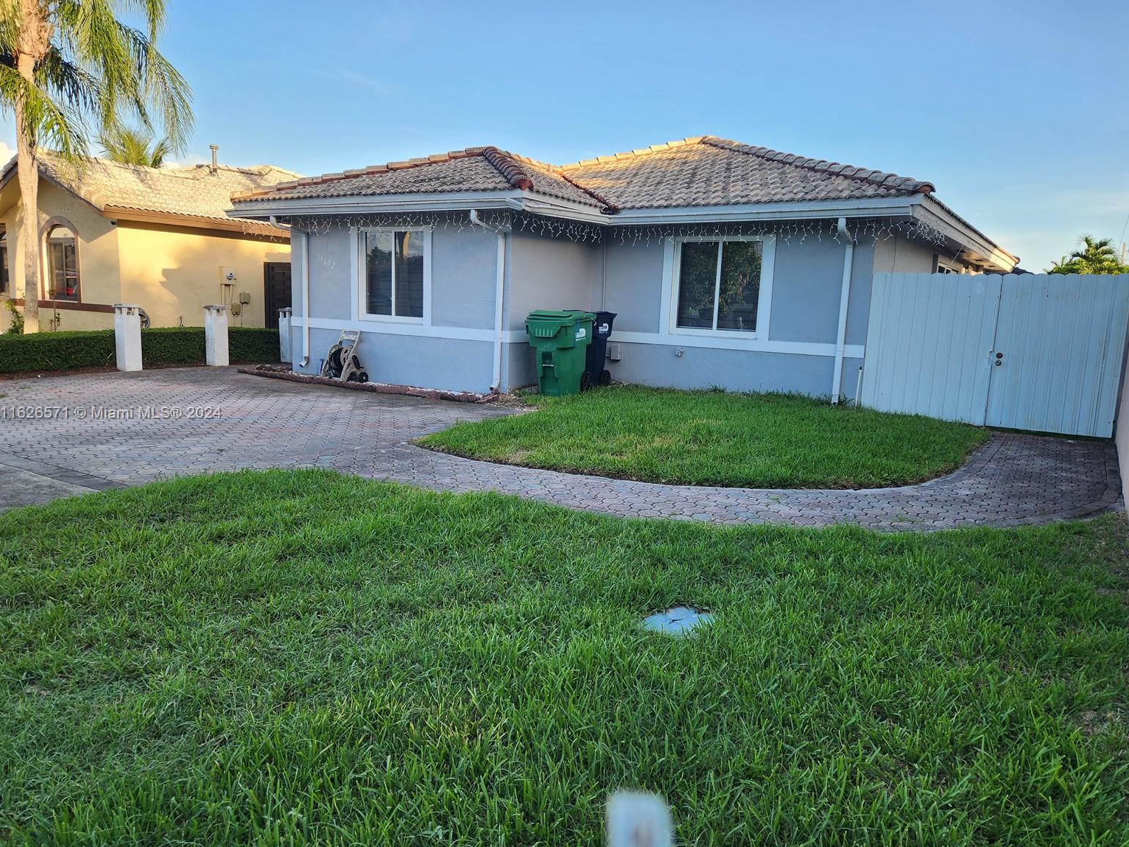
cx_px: 575
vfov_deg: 56.8
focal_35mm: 24
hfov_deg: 71.6
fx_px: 783
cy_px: 414
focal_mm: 5.4
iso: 20
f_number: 1.8
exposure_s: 1/353
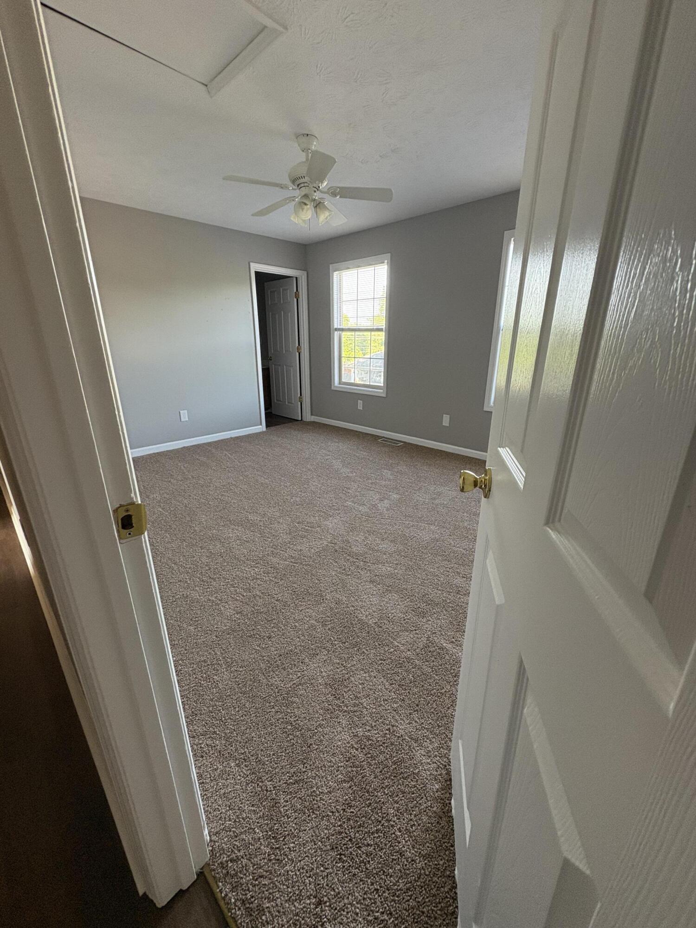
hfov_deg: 85.7
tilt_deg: -17.8
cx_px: 348
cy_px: 464
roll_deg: +0.2
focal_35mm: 14
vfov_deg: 102.1
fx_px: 375
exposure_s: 1/60
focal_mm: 2.22
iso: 250
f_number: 2.2
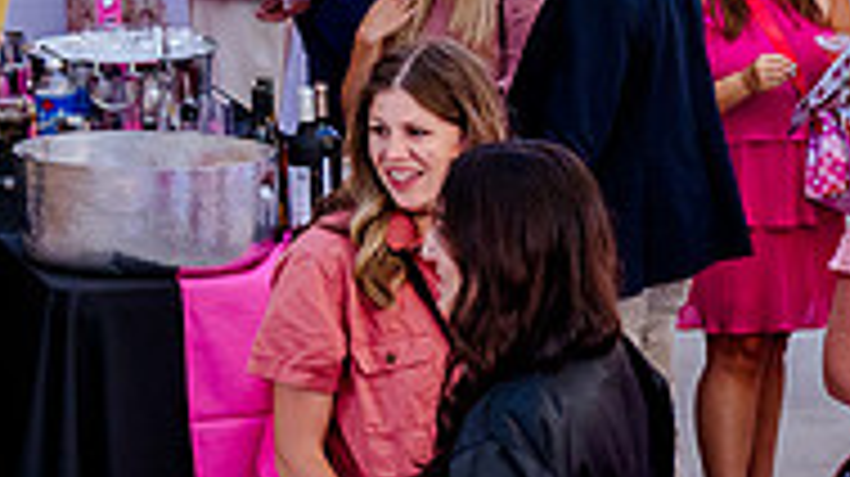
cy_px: 261
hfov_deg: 12.2
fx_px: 3829
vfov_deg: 7.1
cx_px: 1193
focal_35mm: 170
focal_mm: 38
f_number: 5
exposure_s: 1/400
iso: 1600
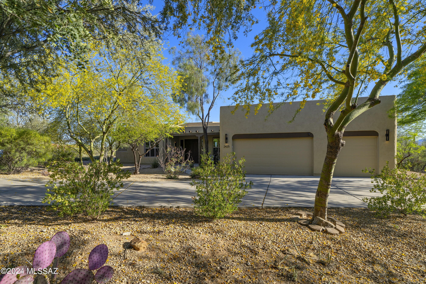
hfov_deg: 93.3
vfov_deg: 70.4
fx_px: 201
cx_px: 213
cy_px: 142
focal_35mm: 17
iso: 100
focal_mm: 17
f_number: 9
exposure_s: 1/160
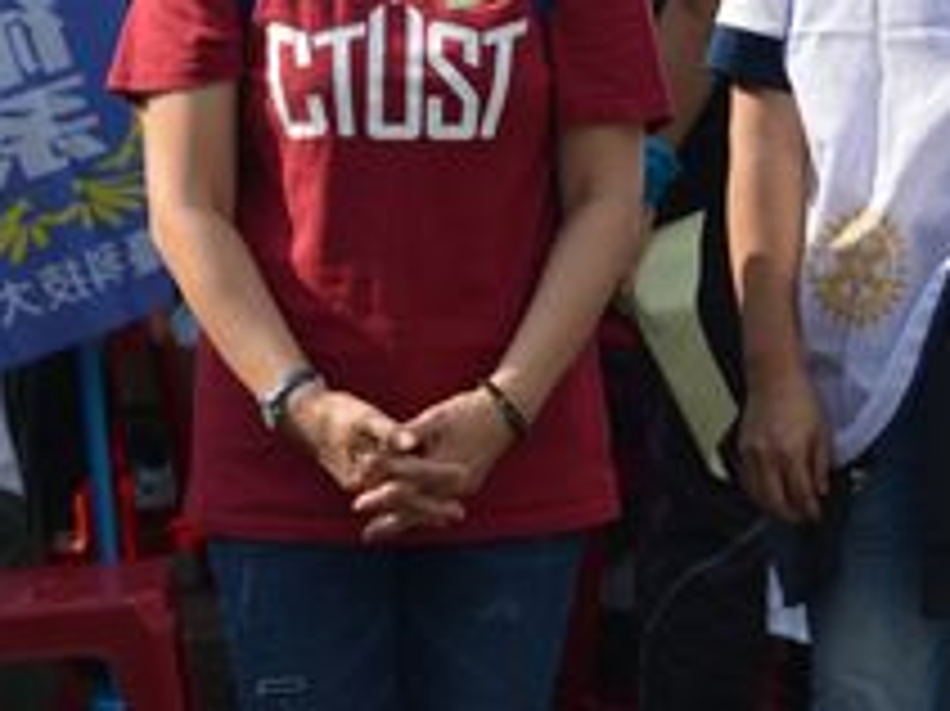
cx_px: 1495
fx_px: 6117
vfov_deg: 6.6
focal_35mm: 223
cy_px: -110
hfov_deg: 8.6
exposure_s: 1/200
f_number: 6.3
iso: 100
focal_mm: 70
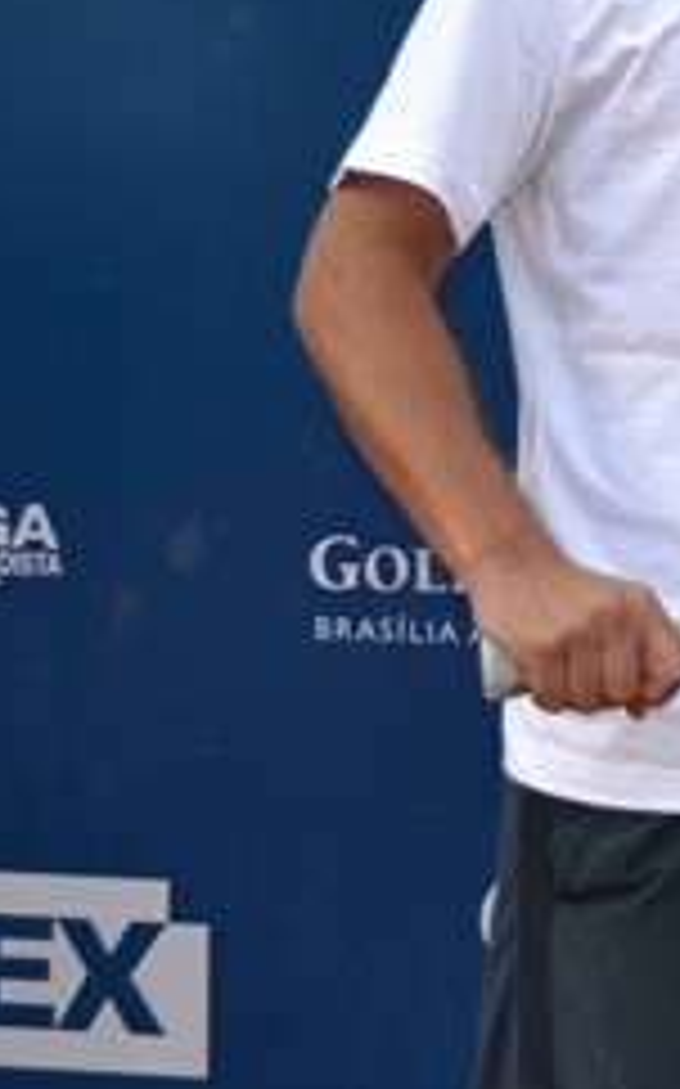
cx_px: 1346
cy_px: 209
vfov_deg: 19.6
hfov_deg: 11.3
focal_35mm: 105
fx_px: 3117
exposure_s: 1/125
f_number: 4.2
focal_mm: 26
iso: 400
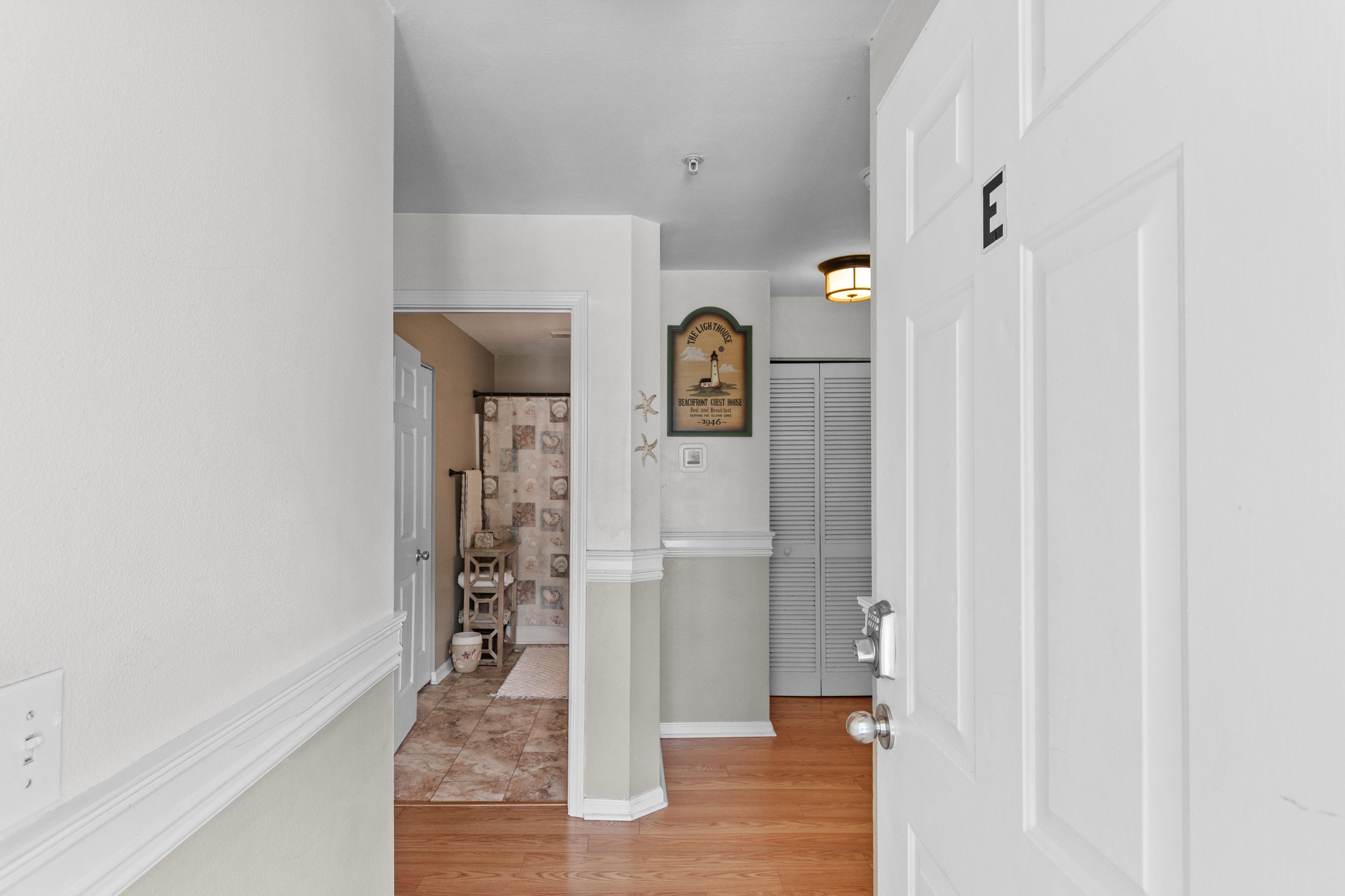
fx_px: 672
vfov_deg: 67.4
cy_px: 458
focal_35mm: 18
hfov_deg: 89.9
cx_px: 635
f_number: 4.8
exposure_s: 1/25
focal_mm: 11.5
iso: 100
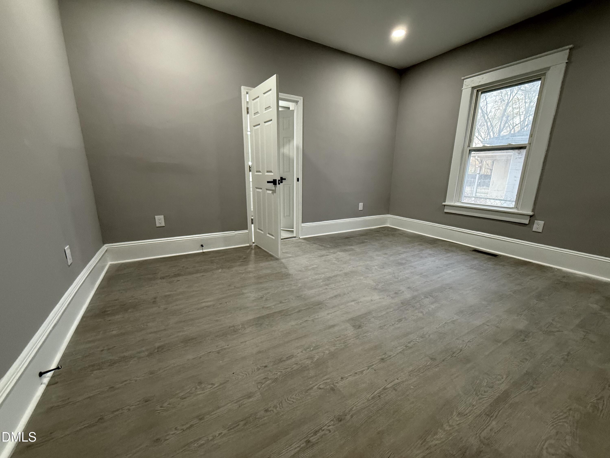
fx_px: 247
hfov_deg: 102.1
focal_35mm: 14
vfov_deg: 85.7
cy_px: 229
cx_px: 305
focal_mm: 2.22
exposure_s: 1/60
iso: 320
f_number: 2.2
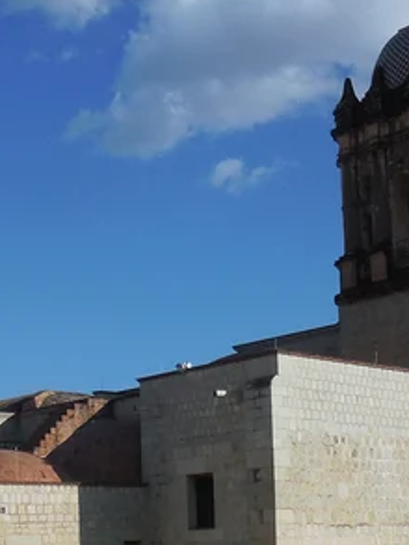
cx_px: 290
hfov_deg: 20.6
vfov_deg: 26.6
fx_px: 1118
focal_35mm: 71
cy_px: 480
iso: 125
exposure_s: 1/2000
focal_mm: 4.6
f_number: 3.5
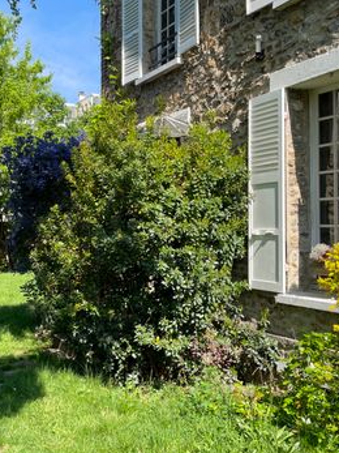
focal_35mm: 45
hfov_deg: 31.7
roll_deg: +0.9
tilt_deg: -0.5
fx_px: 588
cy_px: 242
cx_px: 91
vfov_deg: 42.1
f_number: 1.6
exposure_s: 1/1366
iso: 32
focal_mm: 4.2
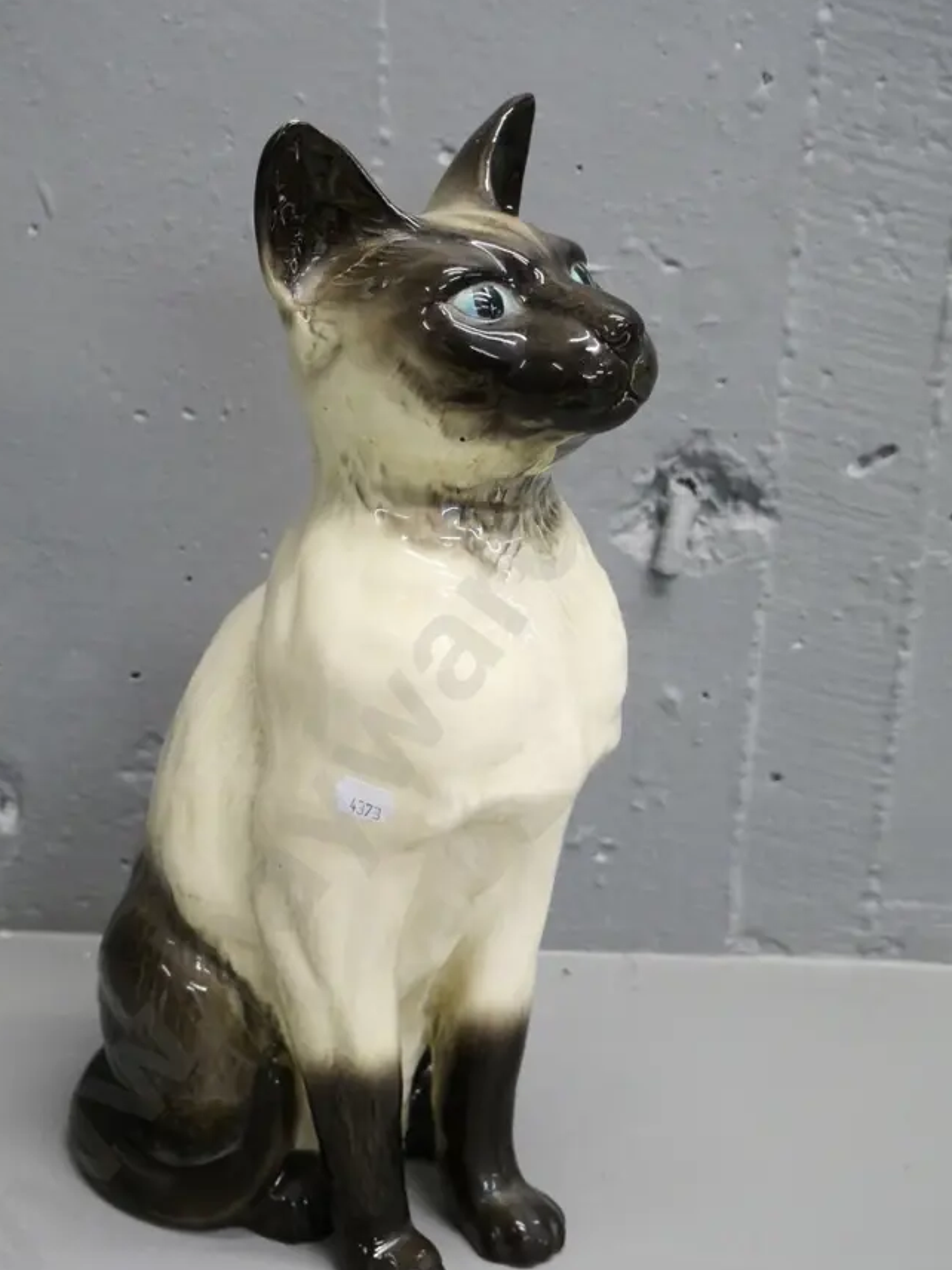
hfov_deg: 26.5
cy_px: 709
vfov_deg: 34.9
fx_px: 2017
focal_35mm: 55
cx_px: 412
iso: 3200
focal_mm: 23
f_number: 5.6
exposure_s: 1/125
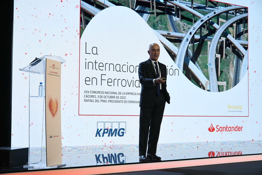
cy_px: 88
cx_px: 131
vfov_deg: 20.6
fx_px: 480
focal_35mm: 66
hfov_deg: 30.5
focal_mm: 44
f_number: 4.5
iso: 2000
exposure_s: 1/200
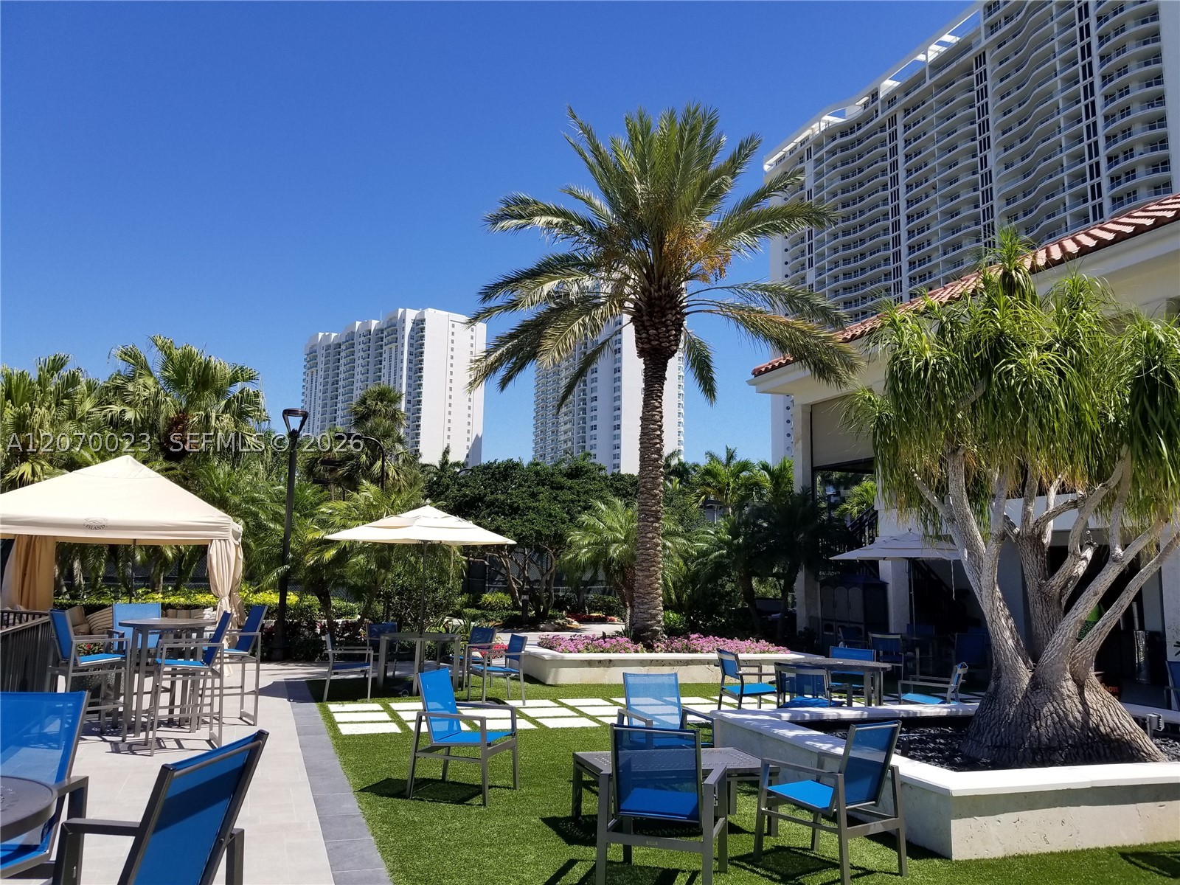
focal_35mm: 26
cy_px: 442
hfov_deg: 67.3
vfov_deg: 53.1
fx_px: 886
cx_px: 590
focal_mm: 4.25
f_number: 1.7
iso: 50
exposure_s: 1/2880
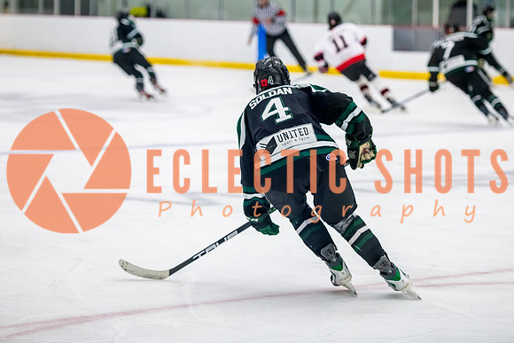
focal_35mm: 140
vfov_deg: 9.8
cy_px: 132
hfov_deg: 14.6
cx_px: 257
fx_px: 2001
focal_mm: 112
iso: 3200
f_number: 3.2
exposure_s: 1/640
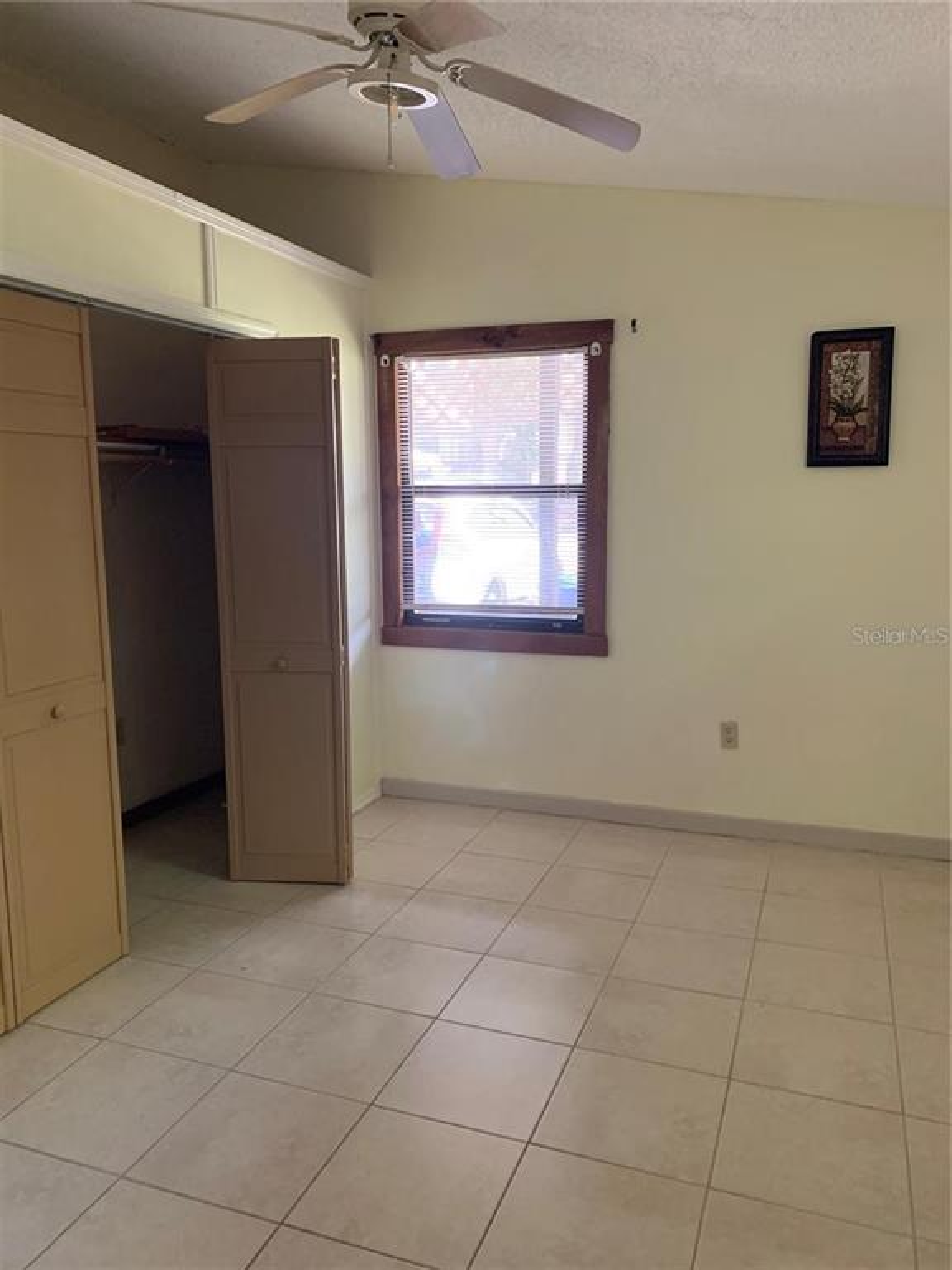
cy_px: 635
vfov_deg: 67.3
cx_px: 476
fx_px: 953
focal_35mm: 26
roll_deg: +1.0
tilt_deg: -6.9
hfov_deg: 53.1
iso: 400
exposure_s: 1/60
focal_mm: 4.25
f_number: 1.8
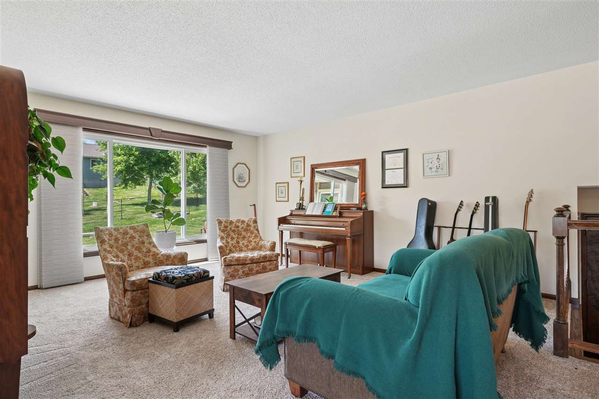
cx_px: 300
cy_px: 200
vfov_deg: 67.4
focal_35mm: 18
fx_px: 299
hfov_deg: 90.0
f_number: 8
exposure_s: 1/15
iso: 400
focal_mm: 18
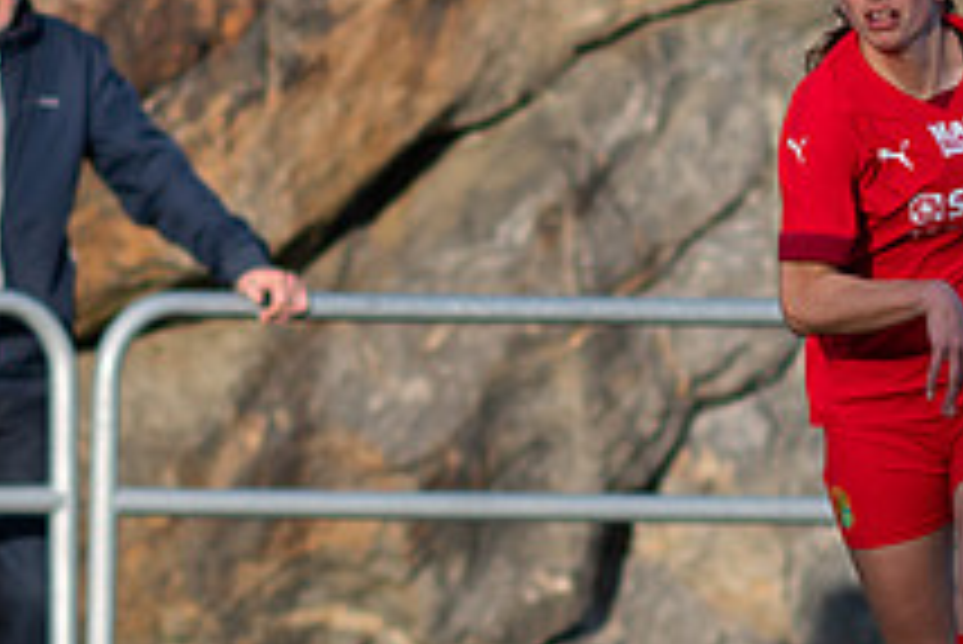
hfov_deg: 1.2
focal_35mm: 1760
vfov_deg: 0.8
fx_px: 47110
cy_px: 448
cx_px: 824
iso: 125
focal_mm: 300
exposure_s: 1/1250
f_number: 3.2
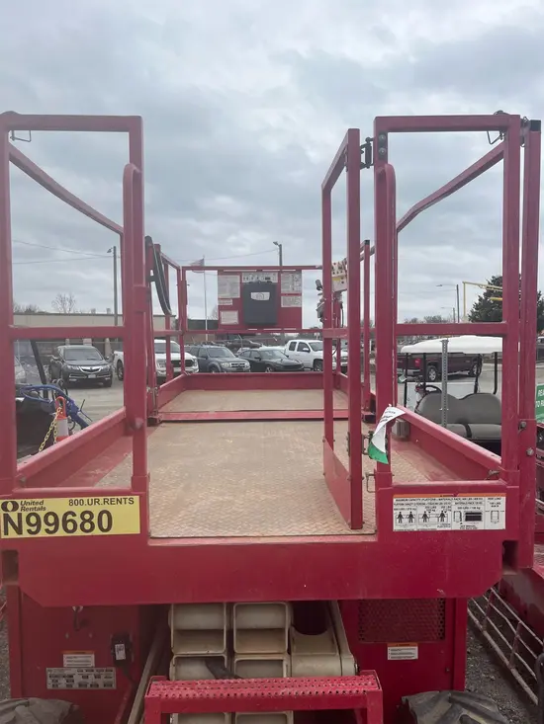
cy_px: 362
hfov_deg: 53.1
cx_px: 272
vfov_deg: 67.3
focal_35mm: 26
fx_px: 545
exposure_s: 1/1000
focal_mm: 5.1
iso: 50
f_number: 1.6
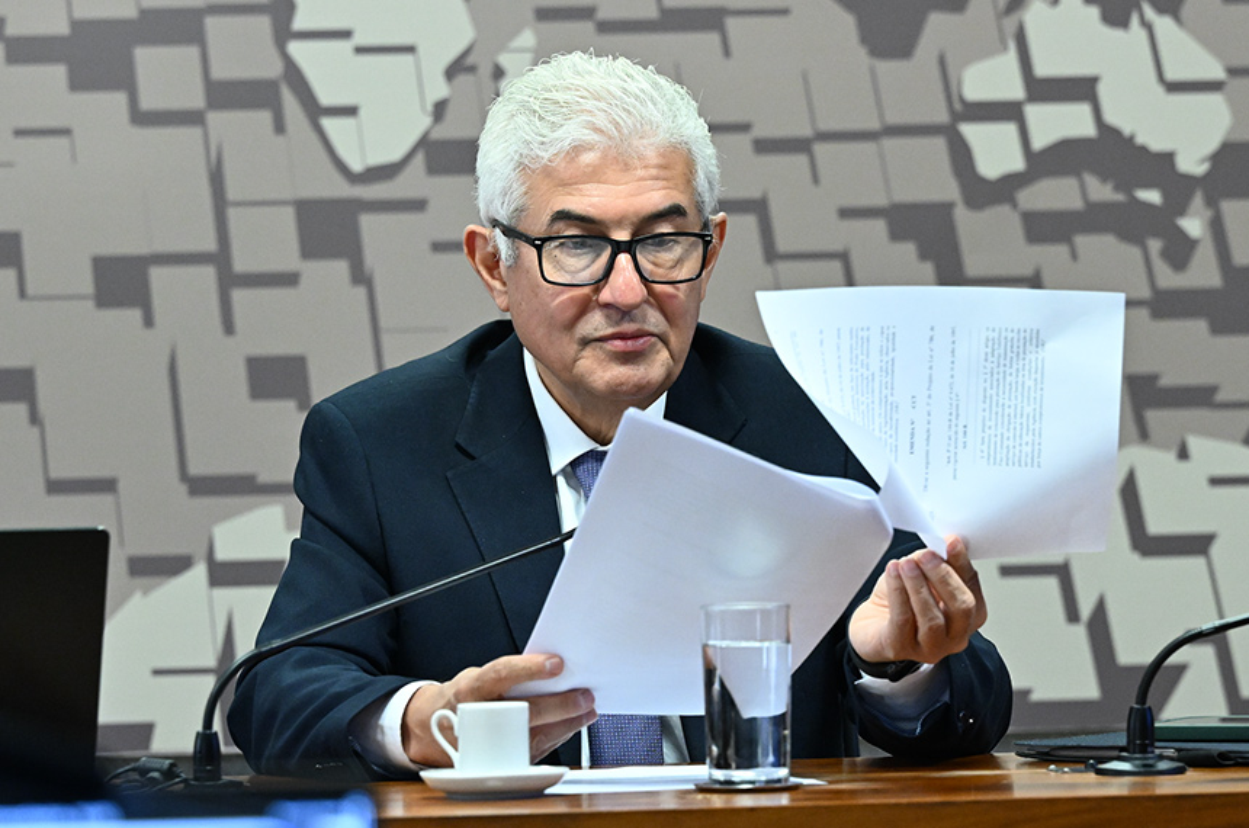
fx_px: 6753
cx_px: 624
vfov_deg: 7.0
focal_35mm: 195
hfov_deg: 10.6
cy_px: 414
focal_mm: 130
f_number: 3.5
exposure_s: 1/250
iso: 4000
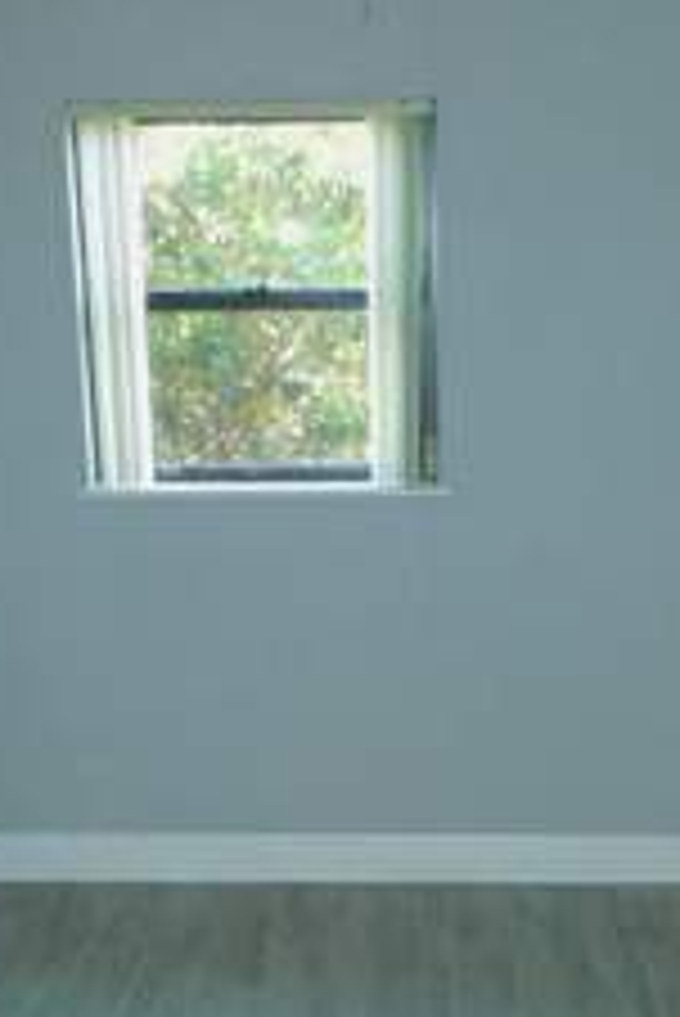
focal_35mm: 53
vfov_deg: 36.6
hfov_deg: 25.5
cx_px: 365
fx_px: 1499
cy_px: 765
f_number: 3.3
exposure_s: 1/30
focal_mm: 4.3
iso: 400
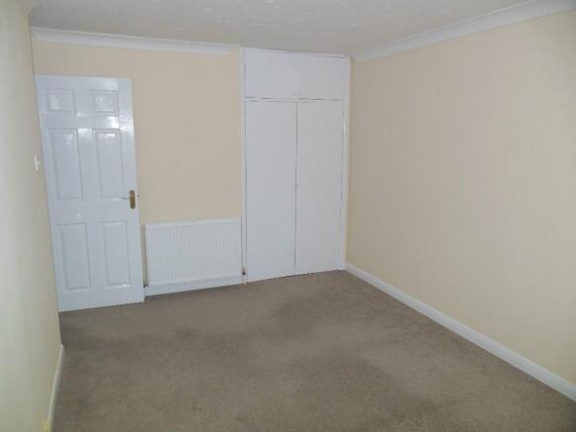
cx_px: 288
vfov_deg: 54.9
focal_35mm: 25
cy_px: 216
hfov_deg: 69.4
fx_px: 416
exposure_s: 1/25
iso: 200
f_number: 3.2
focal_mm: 4.5
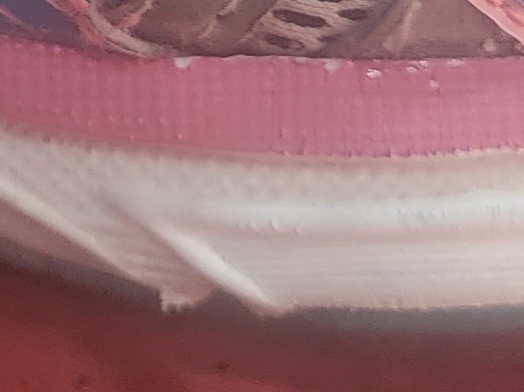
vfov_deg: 7.8
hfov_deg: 10.5
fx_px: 2768
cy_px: -340
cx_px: -193
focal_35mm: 183
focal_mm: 6.7
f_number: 1.8
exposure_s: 1/50
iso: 640
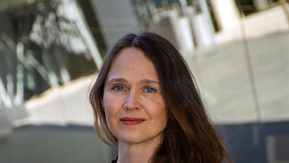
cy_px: 154
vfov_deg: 4.8
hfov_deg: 8.5
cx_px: 144
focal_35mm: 254
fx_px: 1947
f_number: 5.6
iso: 100
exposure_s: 1/80
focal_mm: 100
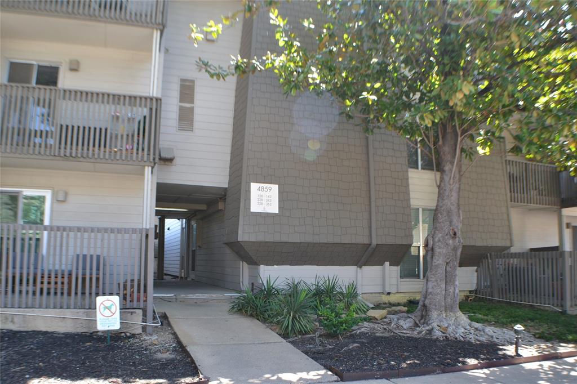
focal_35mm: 39
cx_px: 288
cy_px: 192
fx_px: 625
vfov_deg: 34.2
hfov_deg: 49.6
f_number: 5.6
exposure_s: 1/100
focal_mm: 26
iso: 400
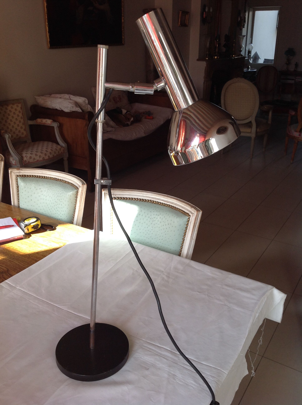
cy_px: 202
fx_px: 408
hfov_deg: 40.6
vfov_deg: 52.7
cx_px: 151
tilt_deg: -22.9
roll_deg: +1.0
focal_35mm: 35
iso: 64
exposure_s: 1/120
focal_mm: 4.28
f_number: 2.4
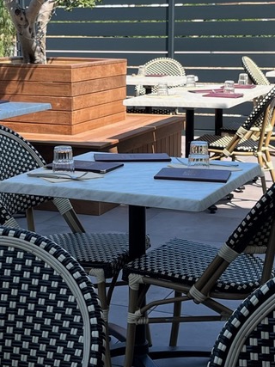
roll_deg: +1.7
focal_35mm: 78
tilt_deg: -10.5
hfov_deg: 18.8
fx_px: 827
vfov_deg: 25.0
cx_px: 91
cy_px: 167
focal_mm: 5.1
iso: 50
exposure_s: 1/2101
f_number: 1.6
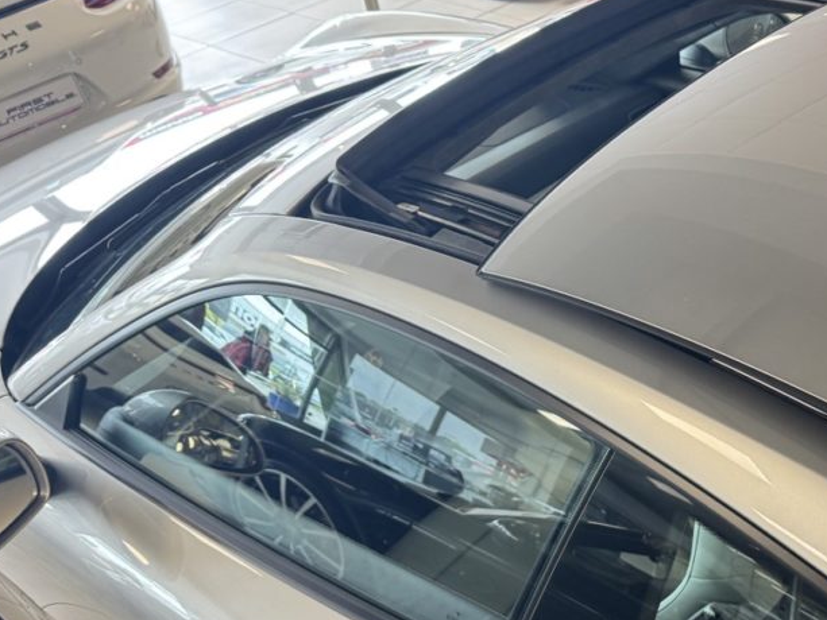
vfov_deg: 30.7
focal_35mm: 47
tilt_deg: -33.2
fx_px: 1123
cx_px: 749
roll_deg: +5.8
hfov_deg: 37.7
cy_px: 226
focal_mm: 6.76
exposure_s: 1/50
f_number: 1.78
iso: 250
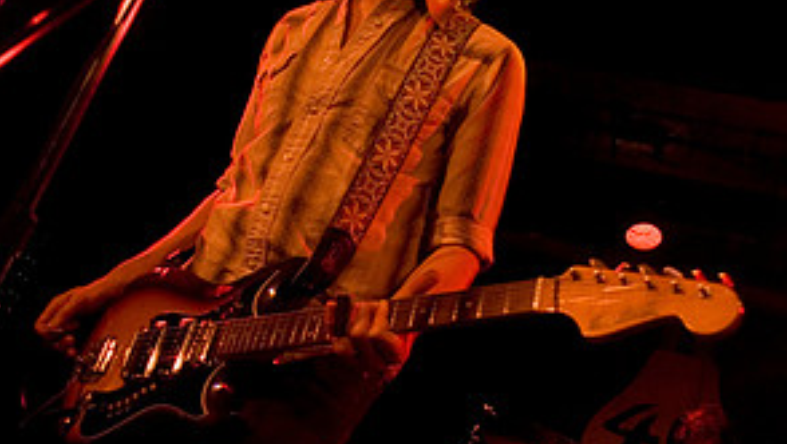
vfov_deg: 25.0
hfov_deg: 42.9
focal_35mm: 48
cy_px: 225
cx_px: 395
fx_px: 1003
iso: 800
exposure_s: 1/125
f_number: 3.2
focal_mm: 20
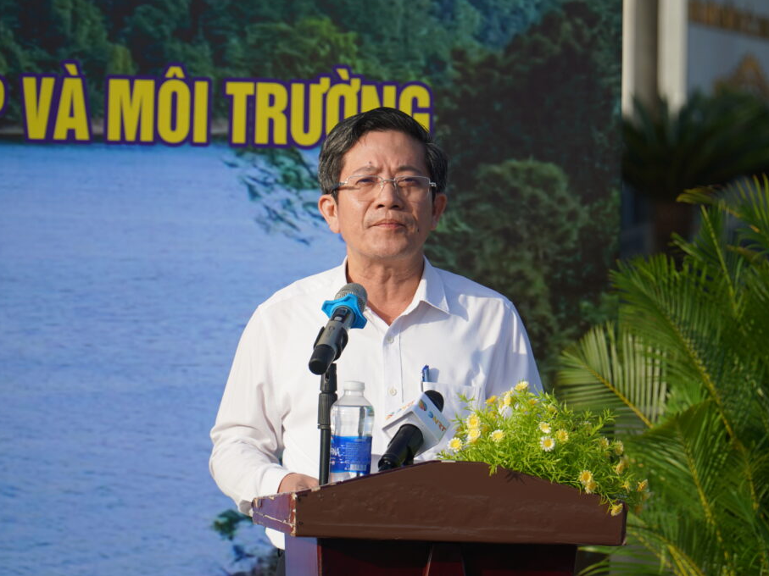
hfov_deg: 12.0
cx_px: 412
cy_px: 287
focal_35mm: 165
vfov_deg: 9.0
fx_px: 3655
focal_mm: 101
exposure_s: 1/800
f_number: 4.5
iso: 100
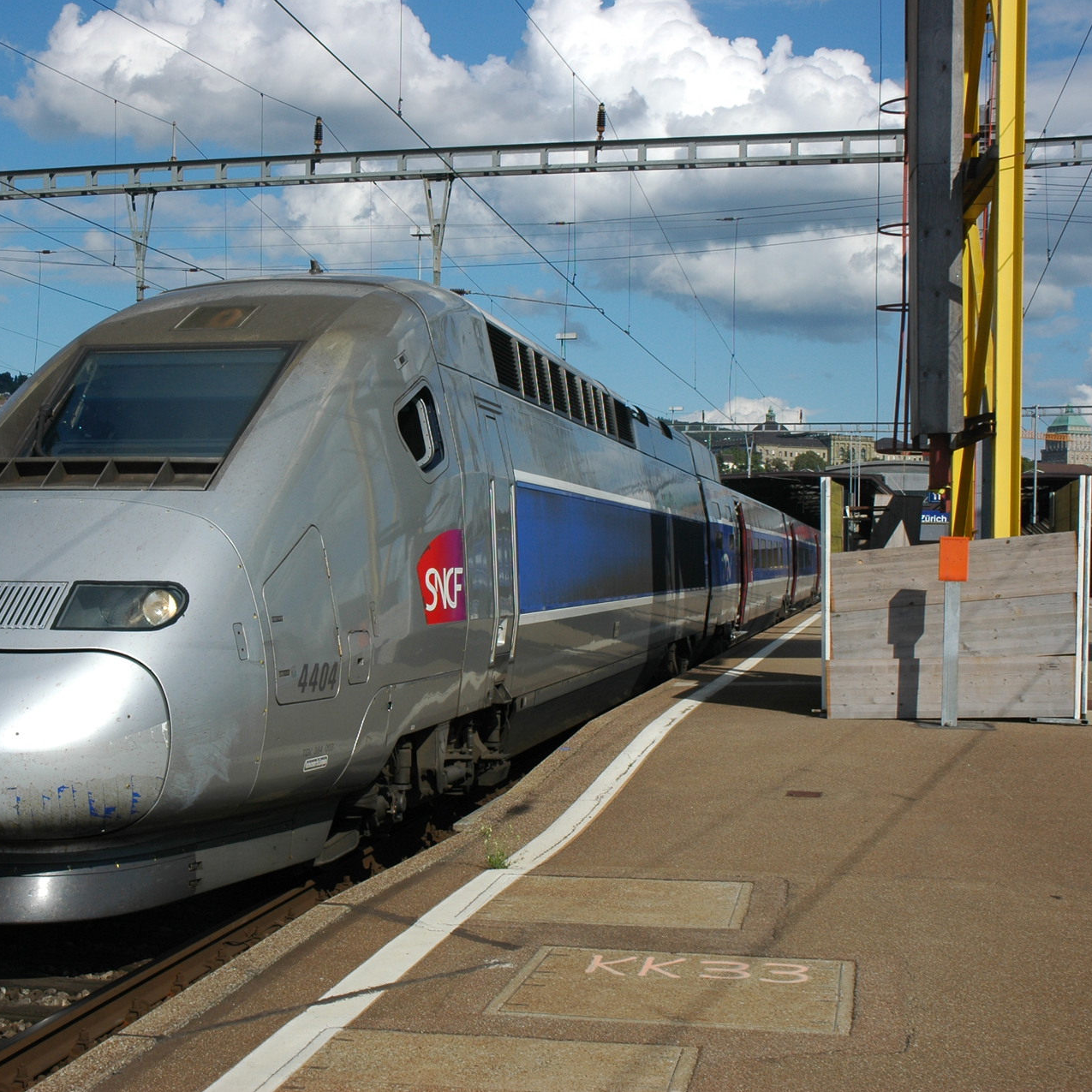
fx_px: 1986
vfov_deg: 30.7
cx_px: 361
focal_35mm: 56
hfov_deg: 30.5
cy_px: 546
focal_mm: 29
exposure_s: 1/400
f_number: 10
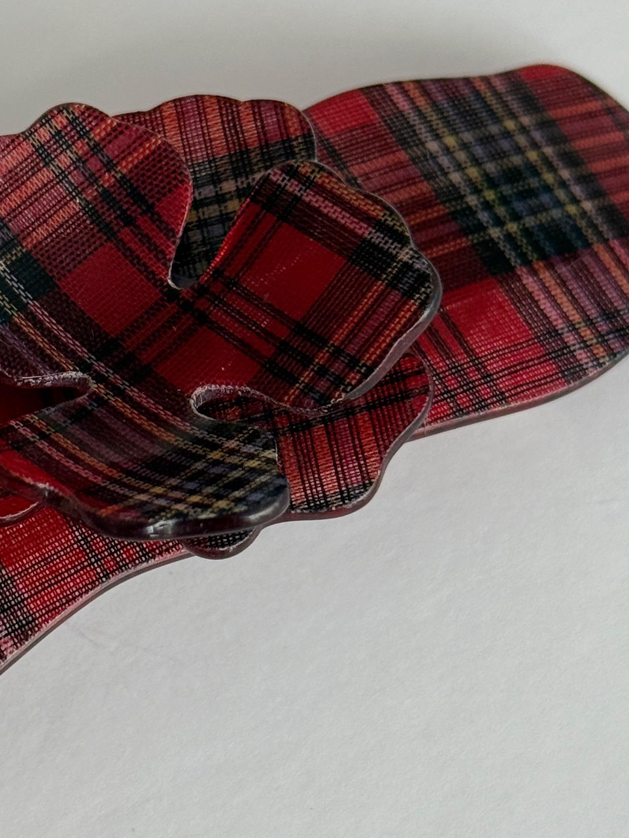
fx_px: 2641
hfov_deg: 13.5
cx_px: 99
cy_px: 440
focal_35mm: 109
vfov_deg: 18.0
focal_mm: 6.76
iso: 64
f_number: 1.78
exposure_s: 1/100
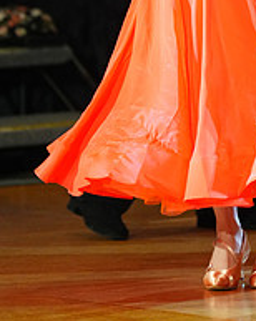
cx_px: 215
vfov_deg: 3.4
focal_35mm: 565
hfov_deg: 2.7
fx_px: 5359
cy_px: -93
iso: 2500
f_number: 2.8
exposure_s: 1/500
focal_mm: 200
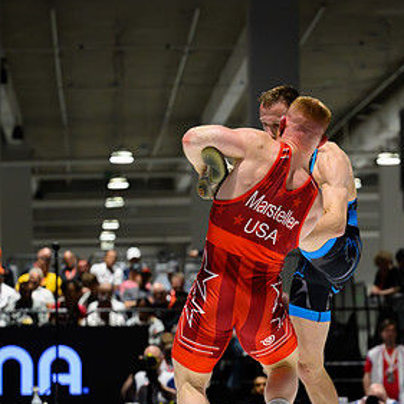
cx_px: 293
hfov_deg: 12.9
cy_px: 274
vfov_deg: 12.9
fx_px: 1783
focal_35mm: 135
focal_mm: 77
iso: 7200
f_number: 2.8
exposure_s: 1/640
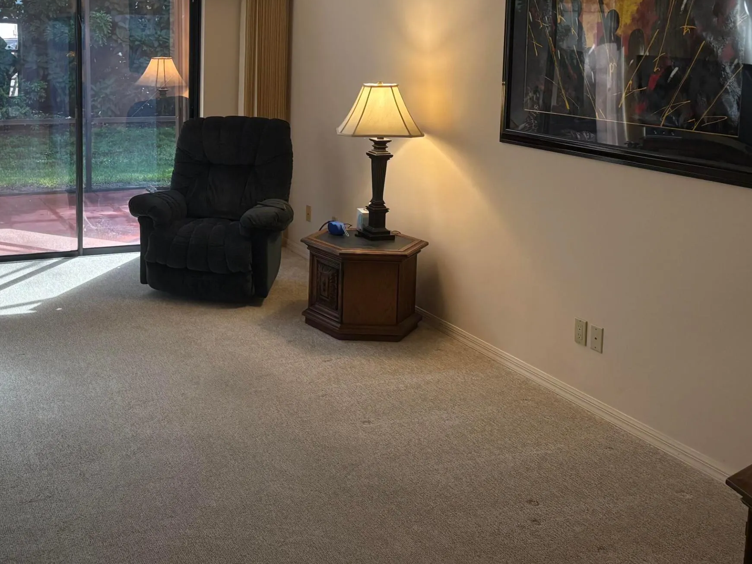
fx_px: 934
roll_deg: +0.0
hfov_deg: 42.6
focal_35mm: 43
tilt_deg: -7.0
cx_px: 194
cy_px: 142
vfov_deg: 33.0
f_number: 1.6
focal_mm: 5.96
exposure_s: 1/120
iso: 125
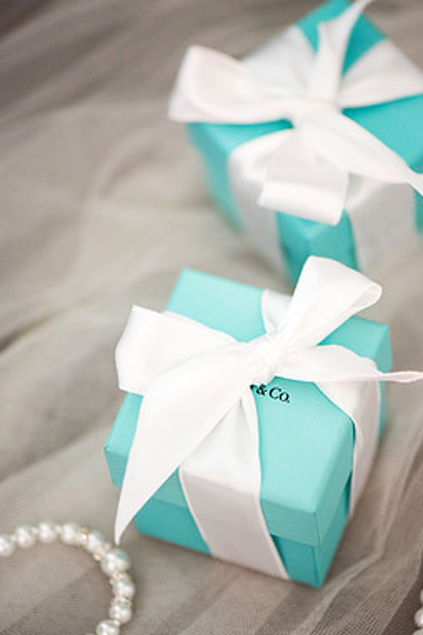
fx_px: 2185
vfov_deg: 16.5
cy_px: 300
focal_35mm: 124
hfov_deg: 11.1
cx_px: 230
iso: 720
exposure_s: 1/100
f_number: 3.2
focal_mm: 105
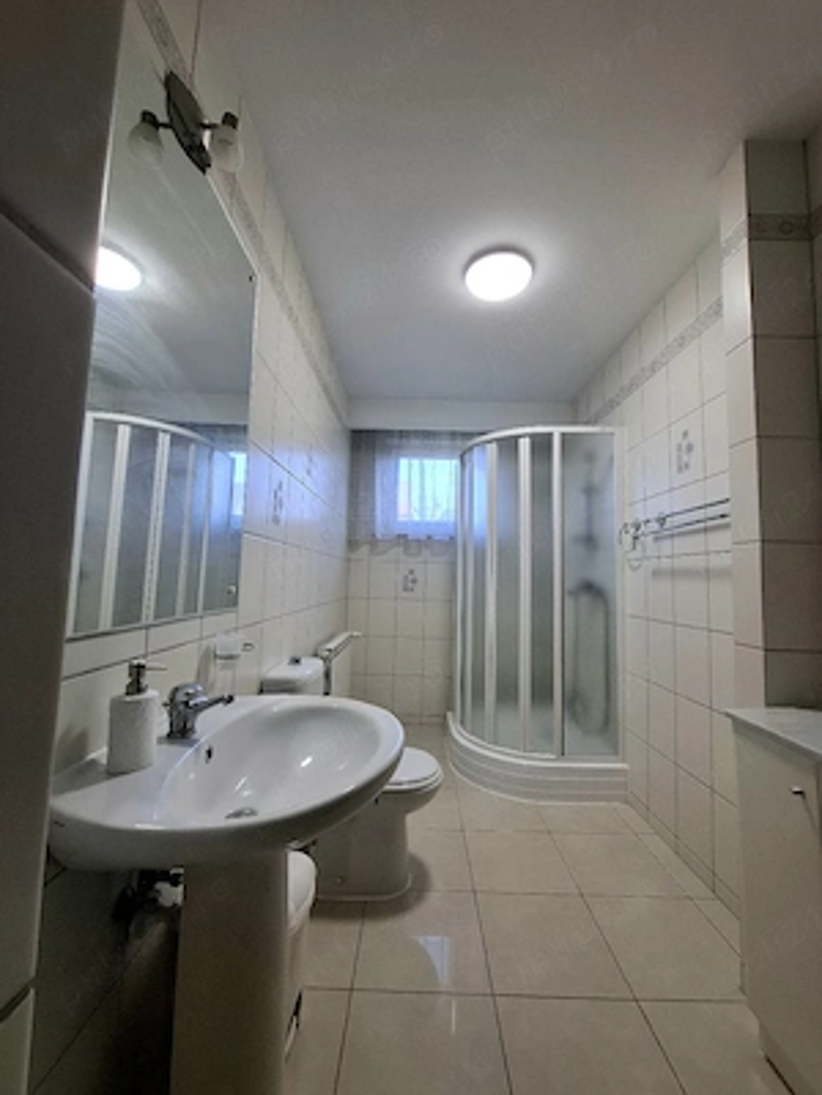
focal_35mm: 13
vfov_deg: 106.2
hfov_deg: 89.9
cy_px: 548
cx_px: 411
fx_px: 412
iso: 40
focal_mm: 1.74
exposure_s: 1/40
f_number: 2.2
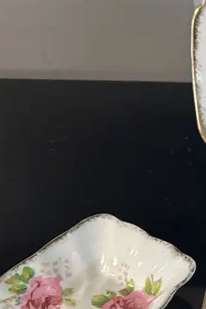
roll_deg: -2.3
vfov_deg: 26.5
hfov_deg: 14.9
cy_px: 199
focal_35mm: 76
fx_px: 652
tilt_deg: -40.3
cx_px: 402
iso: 125
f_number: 1.78
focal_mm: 6.86
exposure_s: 1/50
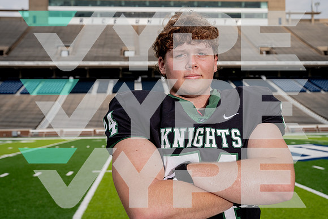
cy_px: 110
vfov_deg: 32.0
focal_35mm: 42
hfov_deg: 46.5
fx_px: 382
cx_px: 164
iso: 100
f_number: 5.6
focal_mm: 41
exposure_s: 1/800
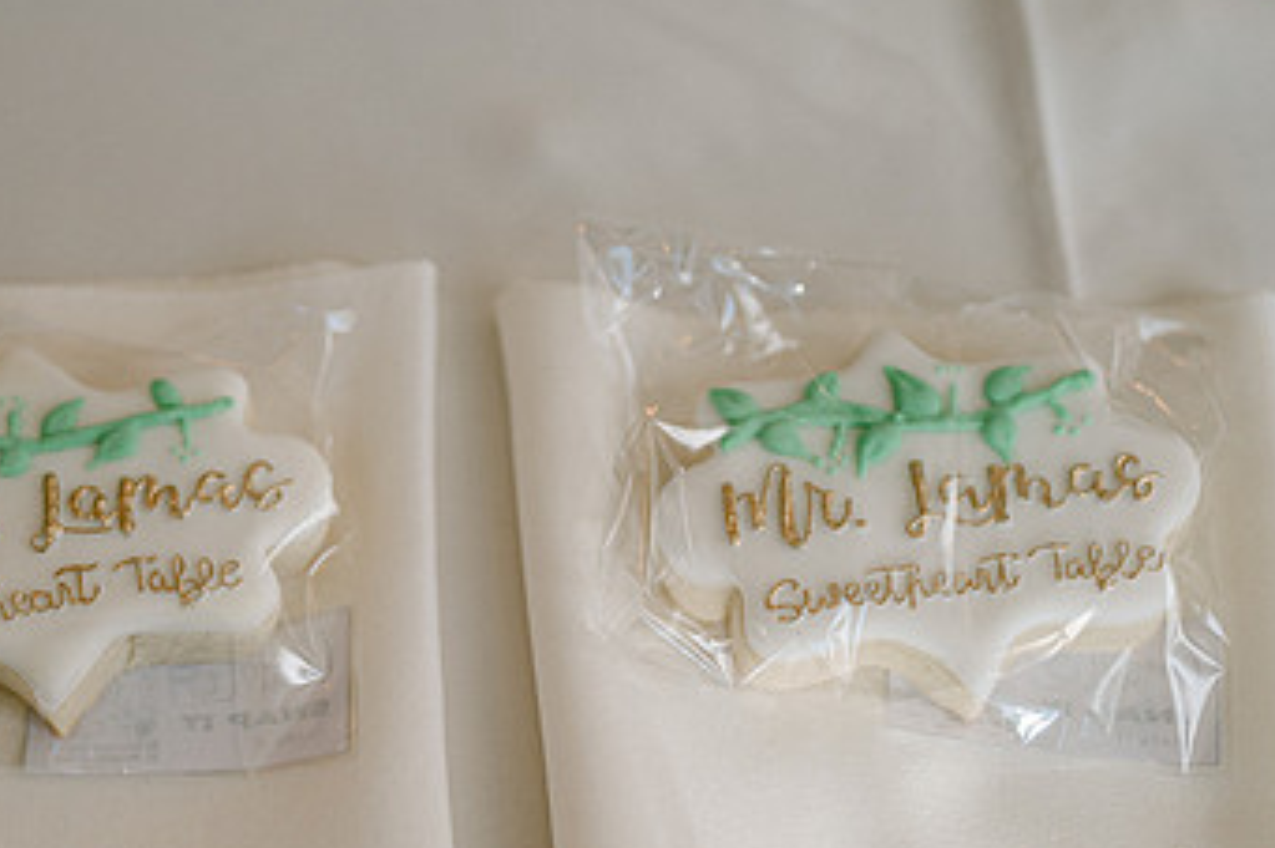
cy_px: 549
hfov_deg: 23.9
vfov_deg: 16.0
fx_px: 3009
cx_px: 490
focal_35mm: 85
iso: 100
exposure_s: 1/400
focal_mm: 50
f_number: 1.8
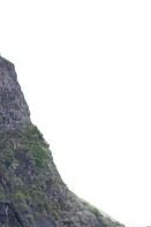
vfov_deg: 13.3
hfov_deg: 9.4
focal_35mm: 142
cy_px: 379
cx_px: -82
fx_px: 895
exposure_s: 1/64
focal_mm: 8.9
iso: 50
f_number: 3.5
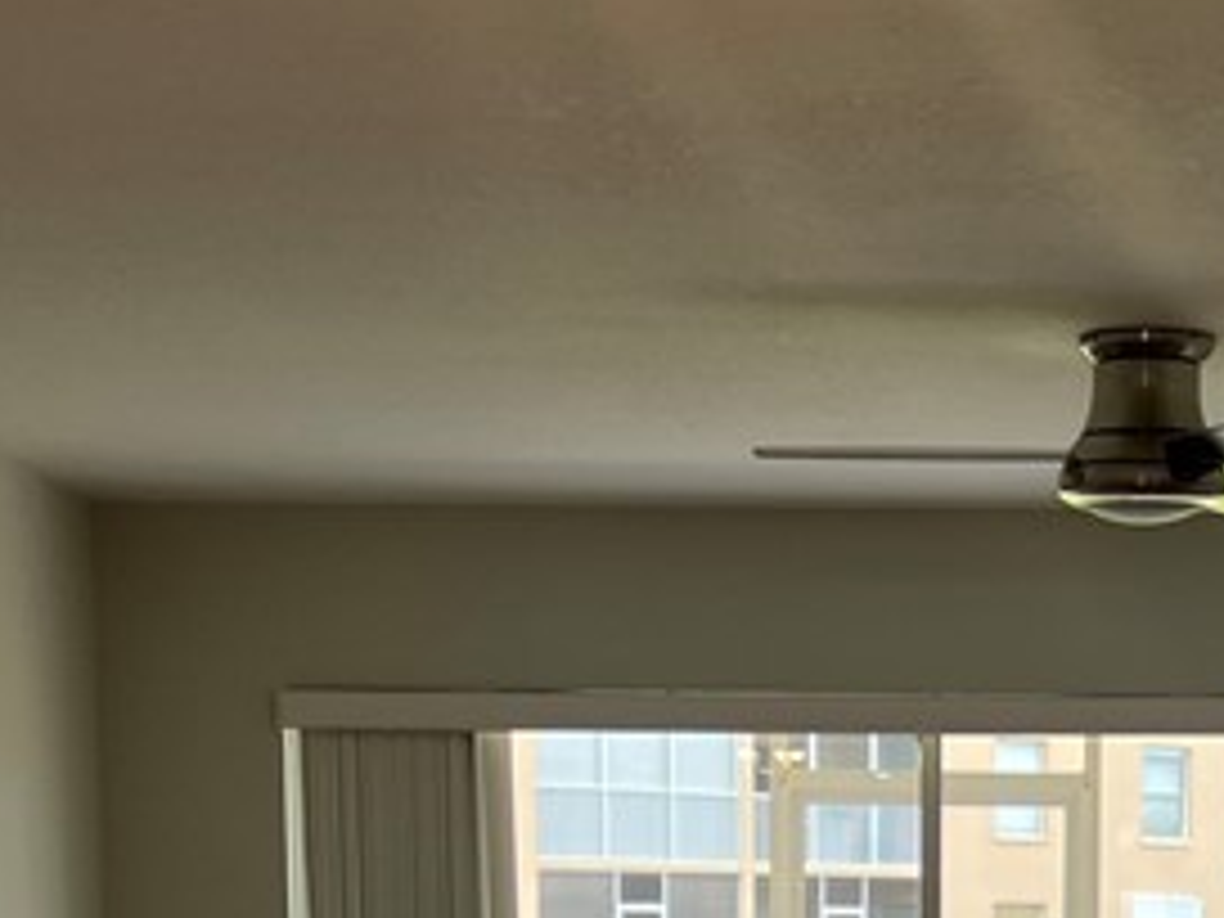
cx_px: 918
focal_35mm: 98
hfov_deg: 19.9
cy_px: 1395
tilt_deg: -7.9
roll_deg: +0.4
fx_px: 3465
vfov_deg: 14.1
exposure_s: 1/124
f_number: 1.5
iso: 32
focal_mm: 5.7
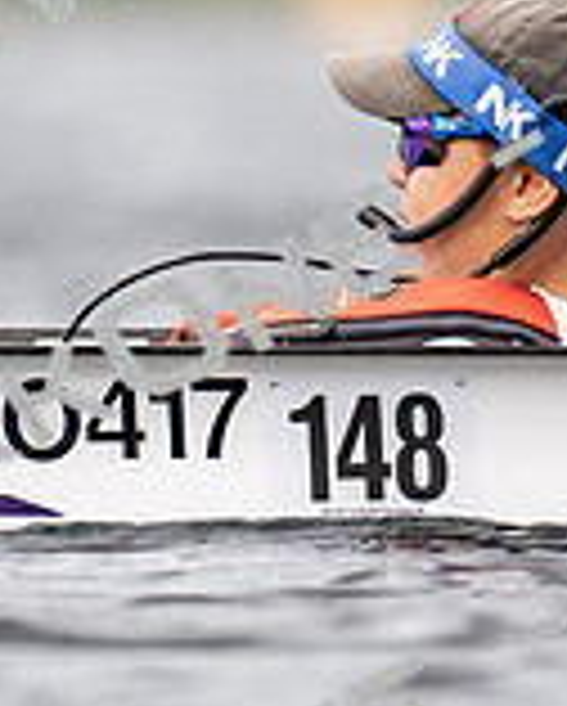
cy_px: 173
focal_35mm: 3123
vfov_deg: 0.6
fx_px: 65382
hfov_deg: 0.5
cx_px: 288
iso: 360
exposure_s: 1/2500
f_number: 4
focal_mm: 600
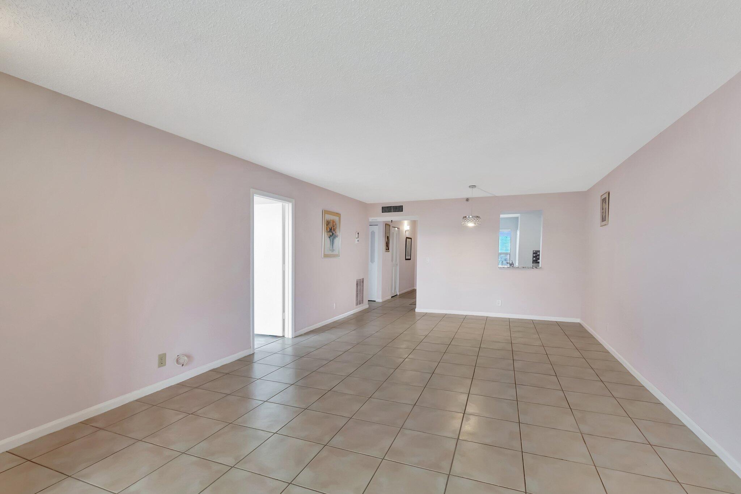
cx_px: 370
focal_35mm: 15
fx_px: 309
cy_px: 247
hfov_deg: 100.4
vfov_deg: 77.3
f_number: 8
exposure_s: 1/15
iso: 1000
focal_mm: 10
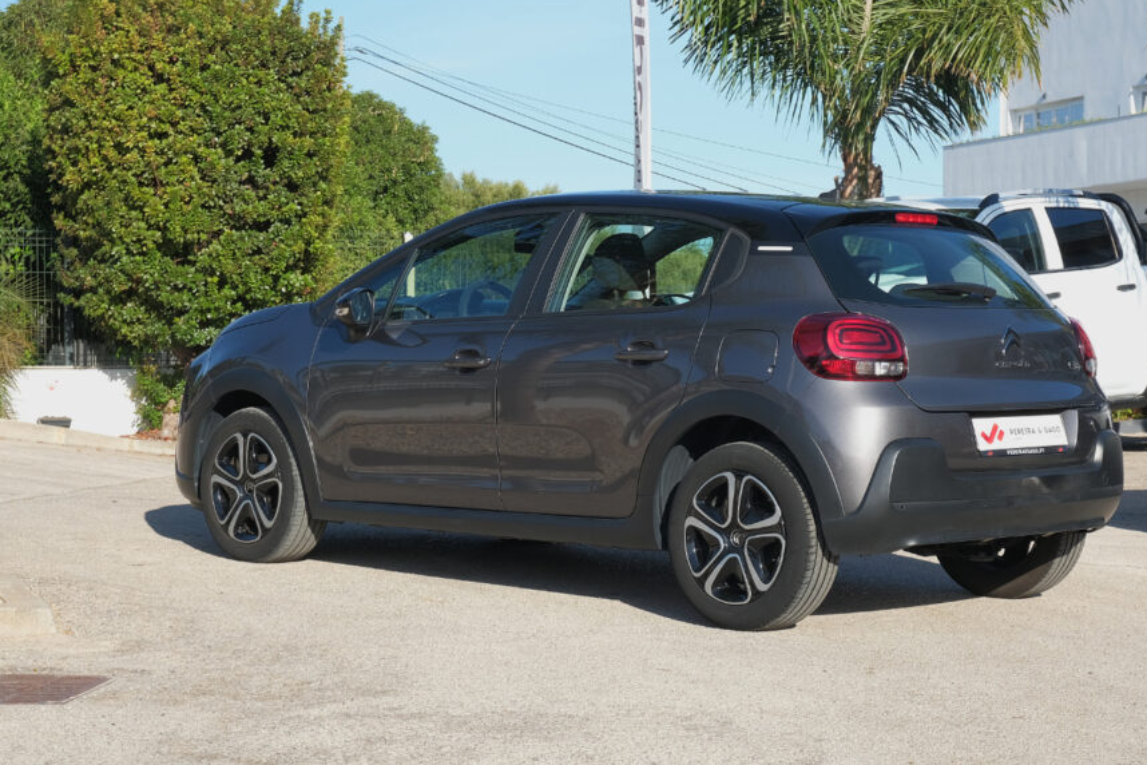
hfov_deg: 25.3
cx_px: 674
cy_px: 398
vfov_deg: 17.1
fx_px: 2549
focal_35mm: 80
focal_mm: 44.5
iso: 160
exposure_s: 1/125
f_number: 9
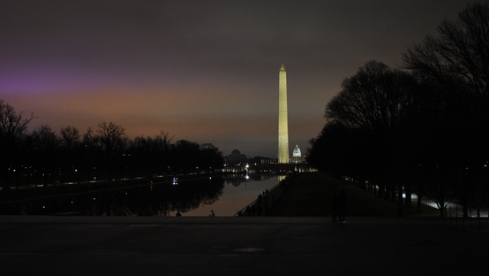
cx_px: 245
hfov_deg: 38.5
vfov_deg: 22.2
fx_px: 700
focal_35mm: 54
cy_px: 135
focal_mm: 34
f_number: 4.5
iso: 1600
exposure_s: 1/8
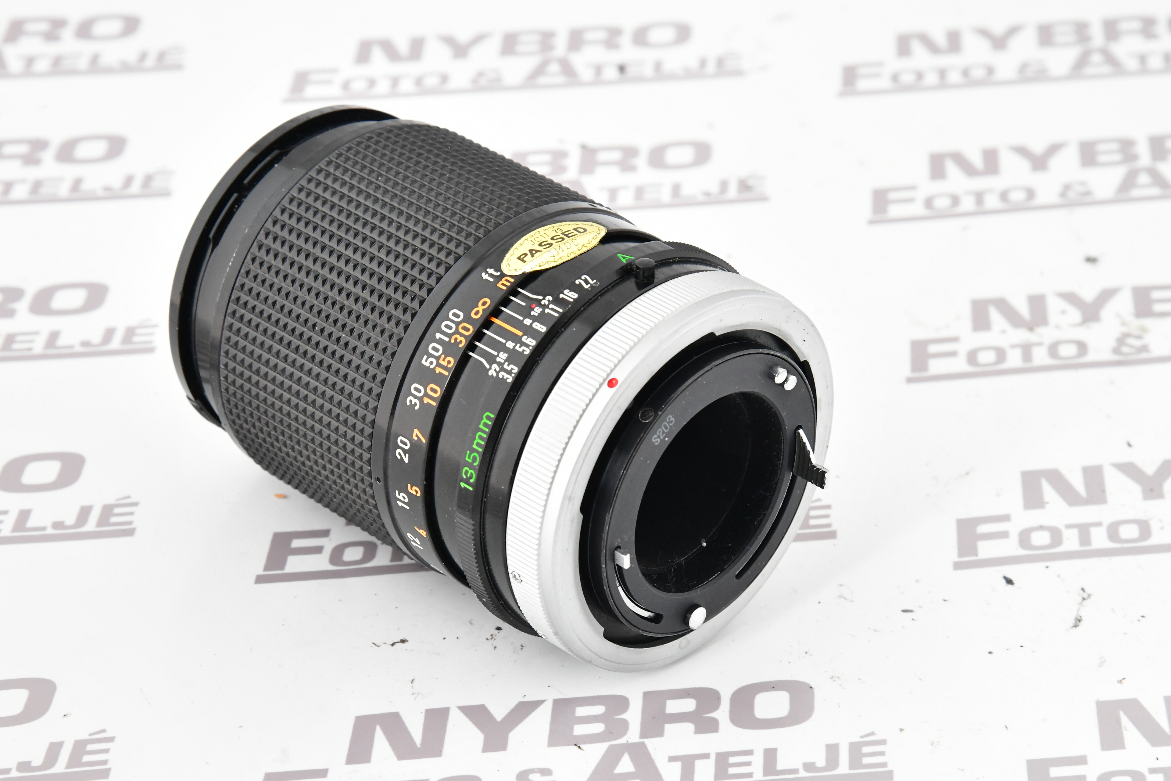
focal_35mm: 120
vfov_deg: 11.4
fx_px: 3903
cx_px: 586
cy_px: 390
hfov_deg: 17.1
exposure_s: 1/100
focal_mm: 120
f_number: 16
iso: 3200
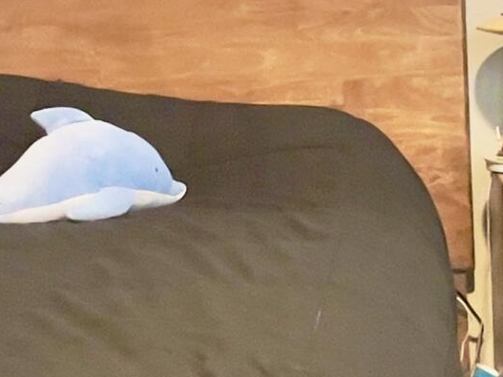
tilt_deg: -2.0
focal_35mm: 74
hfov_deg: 26.3
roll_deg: +1.8
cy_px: 106
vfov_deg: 19.8
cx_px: 243
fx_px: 1075
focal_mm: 1.54
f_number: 2.4
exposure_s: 1/40
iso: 1000
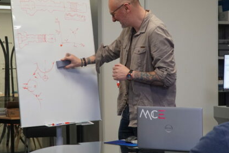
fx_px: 400
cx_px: 89
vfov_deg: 21.6
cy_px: 77
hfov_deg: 31.8
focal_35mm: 63
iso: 1250
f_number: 4
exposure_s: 1/160
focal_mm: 23
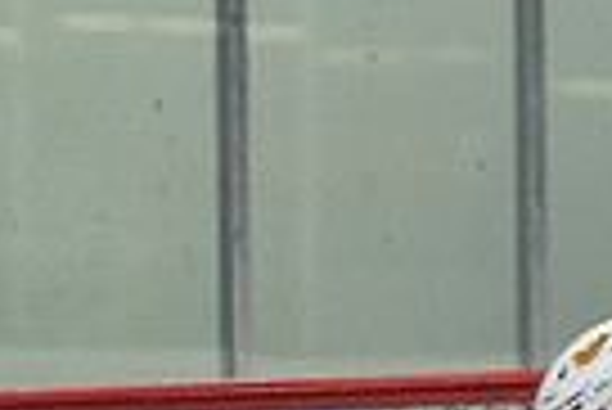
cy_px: 810
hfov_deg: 3.4
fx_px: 10194
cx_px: 264
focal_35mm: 599
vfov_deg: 2.3
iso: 2000
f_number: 3.2
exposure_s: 1/640
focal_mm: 116
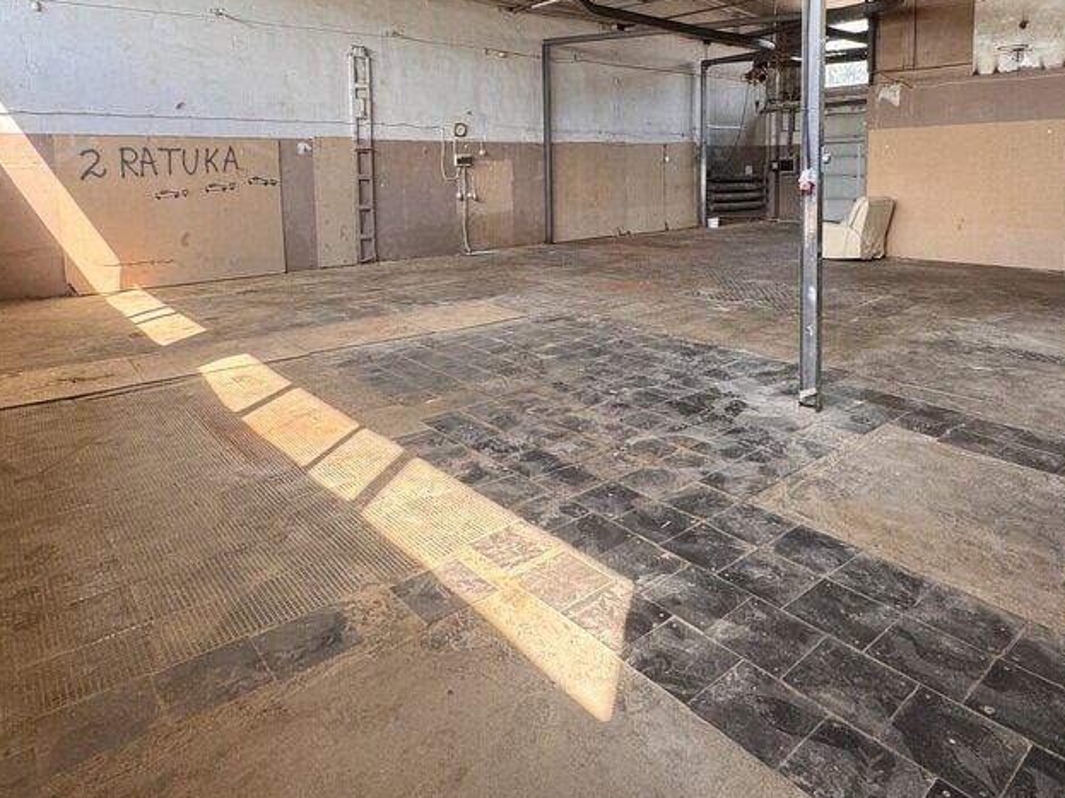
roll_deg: +1.0
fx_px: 707
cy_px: 241
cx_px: 569
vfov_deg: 57.0
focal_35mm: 23
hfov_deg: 73.8
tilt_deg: -4.7
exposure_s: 1/99
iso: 125
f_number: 2.2
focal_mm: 2.22
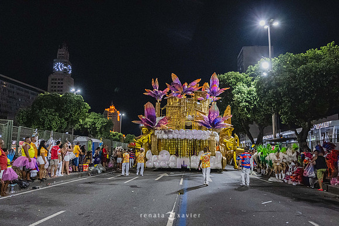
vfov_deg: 51.0
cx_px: 178
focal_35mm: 25
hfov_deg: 71.2
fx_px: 237
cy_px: 118
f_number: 4
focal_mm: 16.5
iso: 3200
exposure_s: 1/100
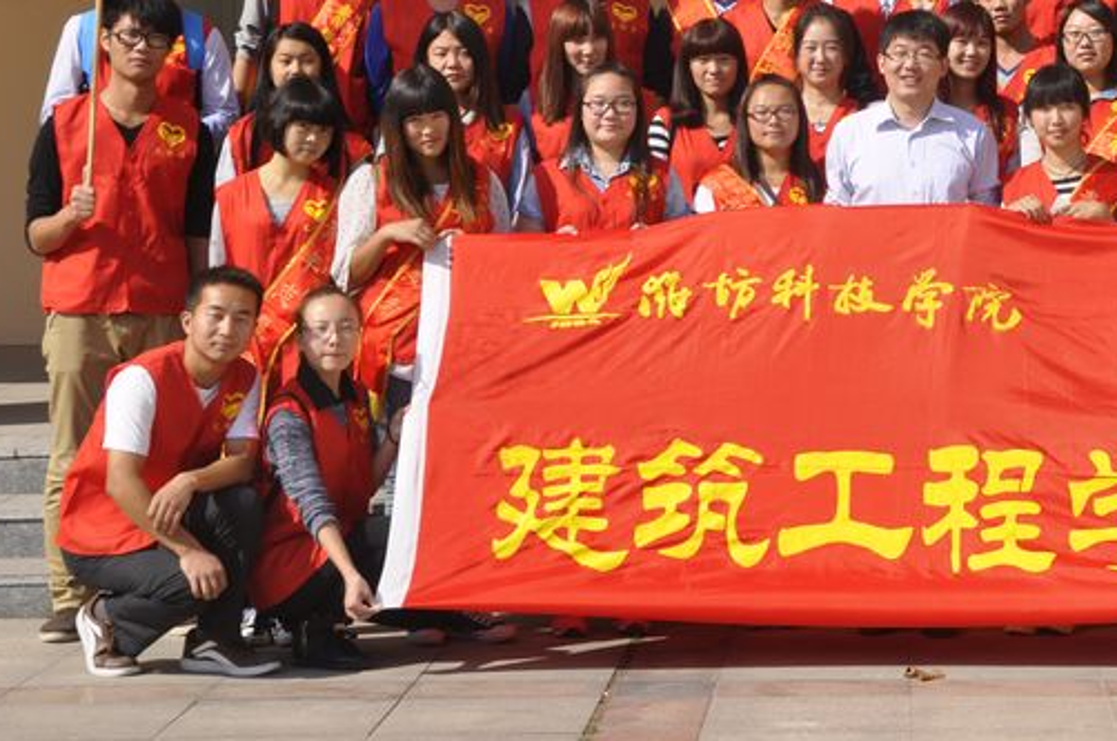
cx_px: 901
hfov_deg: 18.0
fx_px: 3501
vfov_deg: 12.0
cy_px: 93
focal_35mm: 113
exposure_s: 1/400
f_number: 10
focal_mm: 42
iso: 200
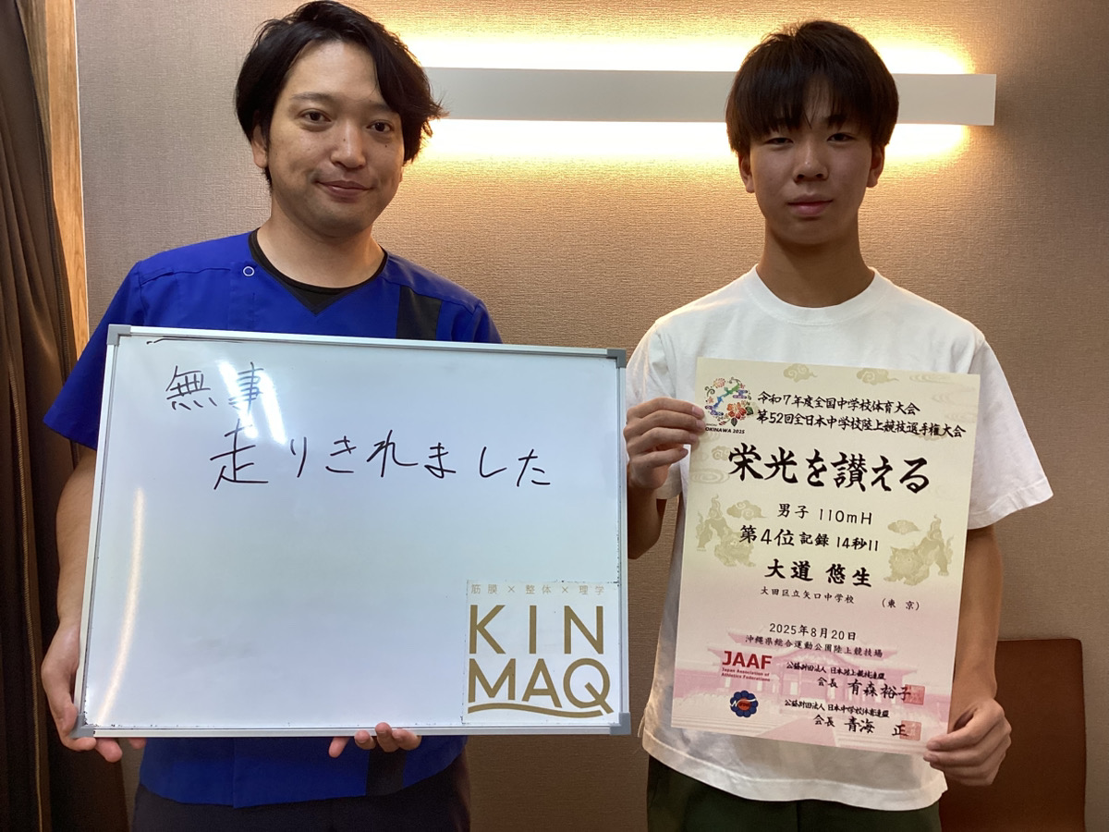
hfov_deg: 58.4
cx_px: 554
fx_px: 993
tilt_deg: -4.7
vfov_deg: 45.4
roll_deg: +0.5
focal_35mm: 31
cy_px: 416
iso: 100
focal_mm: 3.3
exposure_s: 1/50
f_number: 2.4
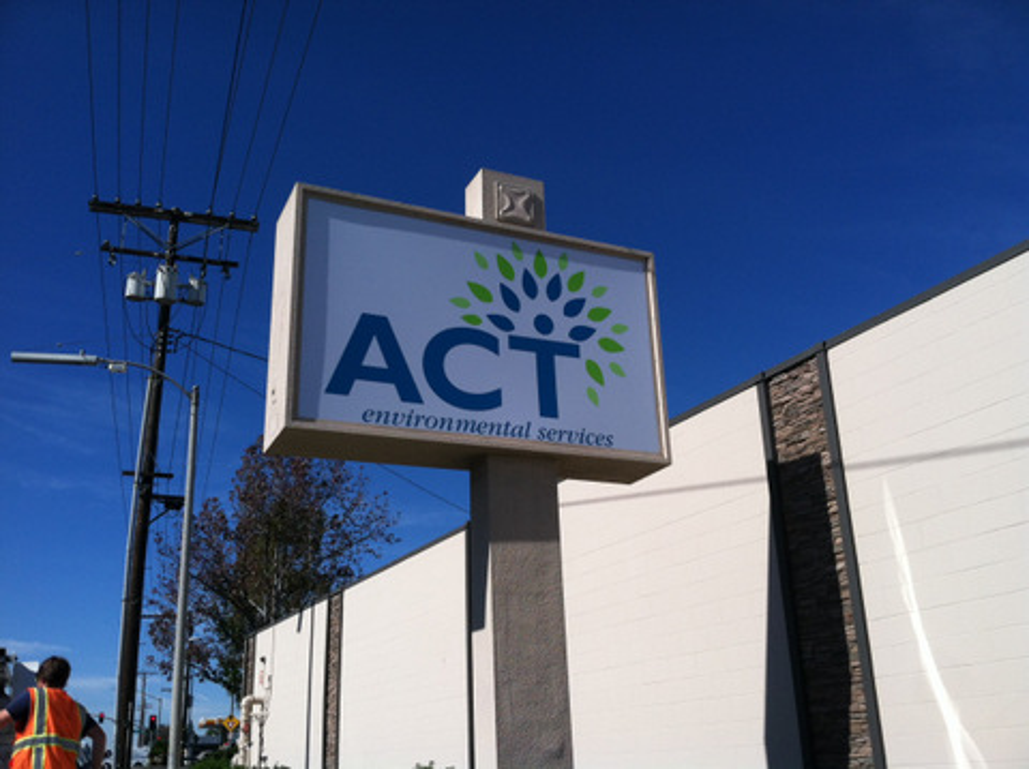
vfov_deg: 40.6
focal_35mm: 35
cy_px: 384
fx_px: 1039
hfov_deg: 52.7
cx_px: 514
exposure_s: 1/2000
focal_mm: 3.85
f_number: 2.8
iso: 80
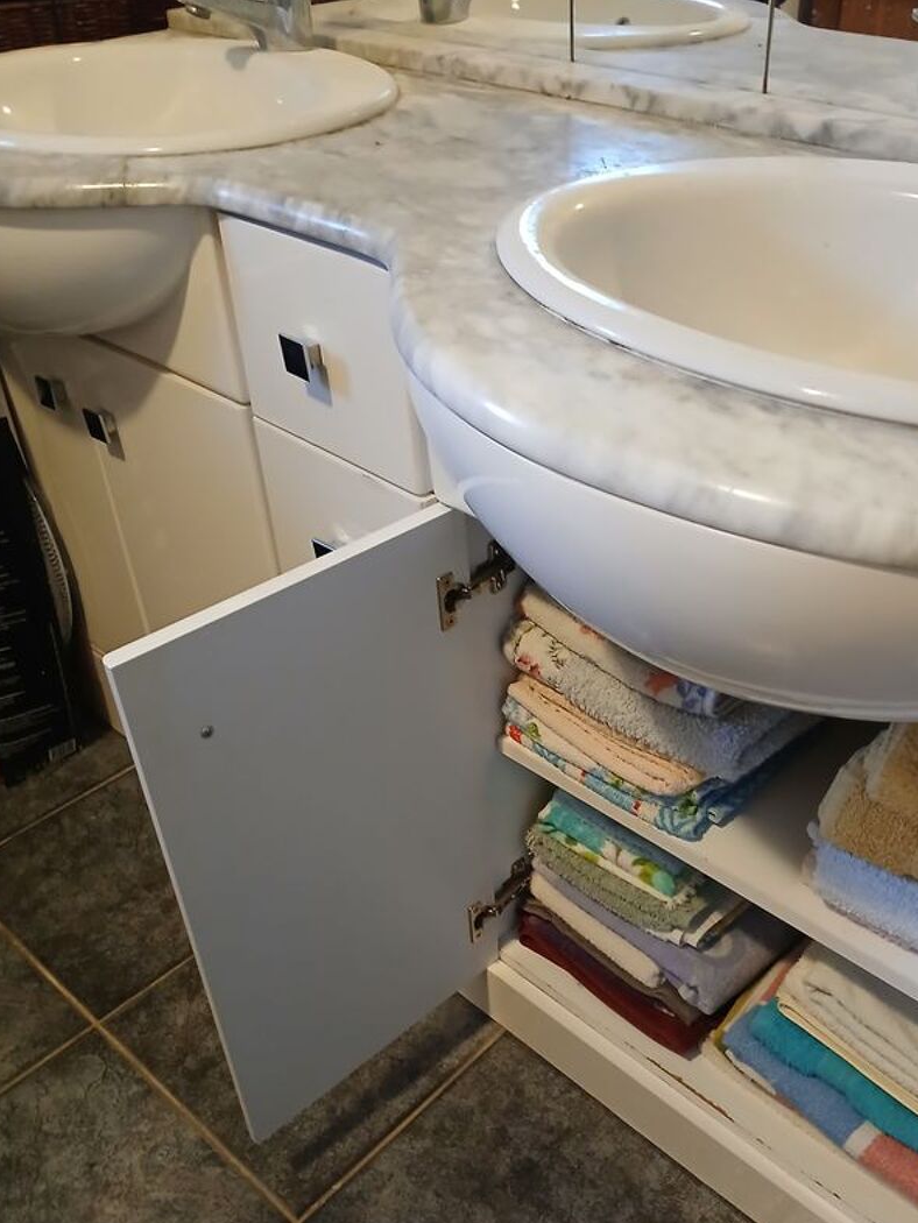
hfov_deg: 42.7
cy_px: 682
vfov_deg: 55.2
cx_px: 571
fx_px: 1166
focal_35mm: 33
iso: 400
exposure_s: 1/25
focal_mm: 3.98
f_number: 1.8
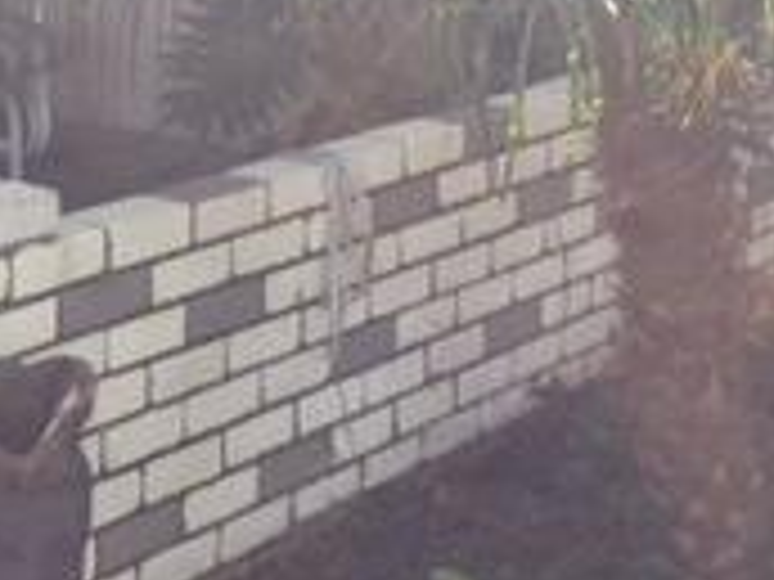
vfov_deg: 13.4
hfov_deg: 17.4
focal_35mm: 108
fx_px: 2415
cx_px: -153
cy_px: -49
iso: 32
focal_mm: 4.15
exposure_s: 1/167
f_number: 2.2
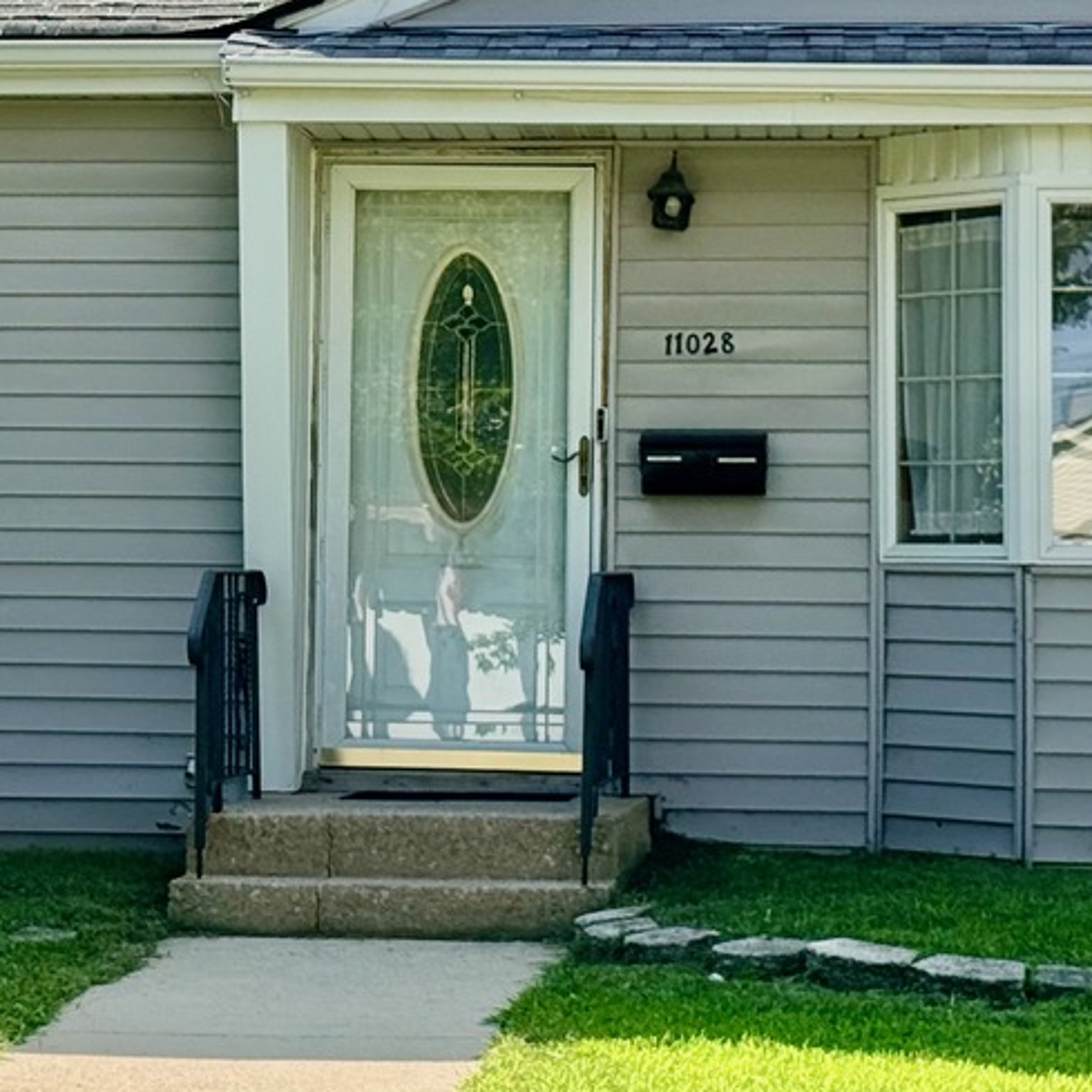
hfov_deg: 13.9
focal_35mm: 125
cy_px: 290
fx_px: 4461
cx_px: 397
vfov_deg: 13.9
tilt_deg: +4.4
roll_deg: -1.2
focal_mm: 6.76
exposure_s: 1/4329
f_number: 1.78
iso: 100
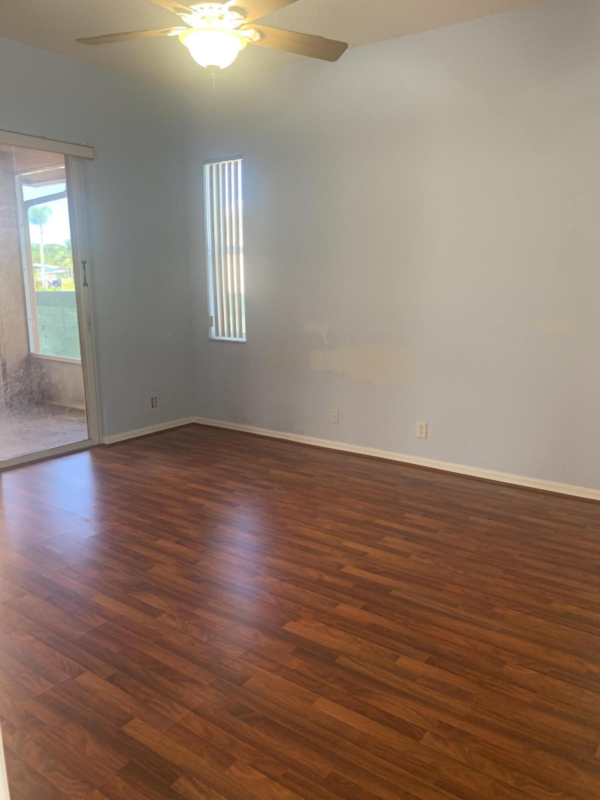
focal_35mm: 26
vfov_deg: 67.3
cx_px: 300
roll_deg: -0.2
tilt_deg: -11.1
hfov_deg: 53.1
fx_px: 601
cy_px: 400
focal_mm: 4.25
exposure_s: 1/60
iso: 125
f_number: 1.8
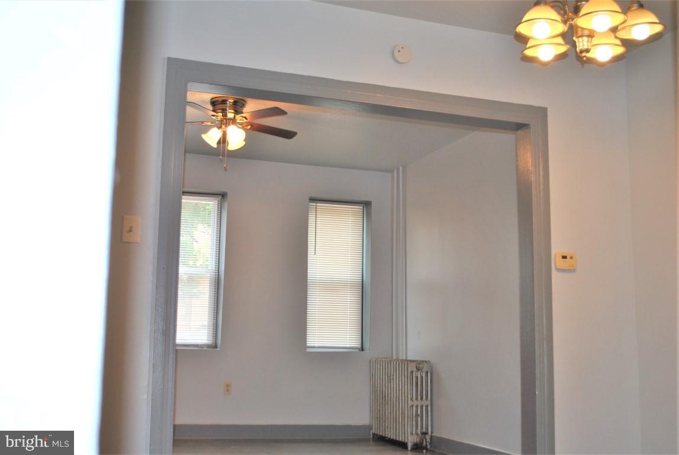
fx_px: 793
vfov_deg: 32.0
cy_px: 228
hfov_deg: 46.3
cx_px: 340
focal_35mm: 42
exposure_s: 1/60
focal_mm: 28
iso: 200
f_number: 4.5
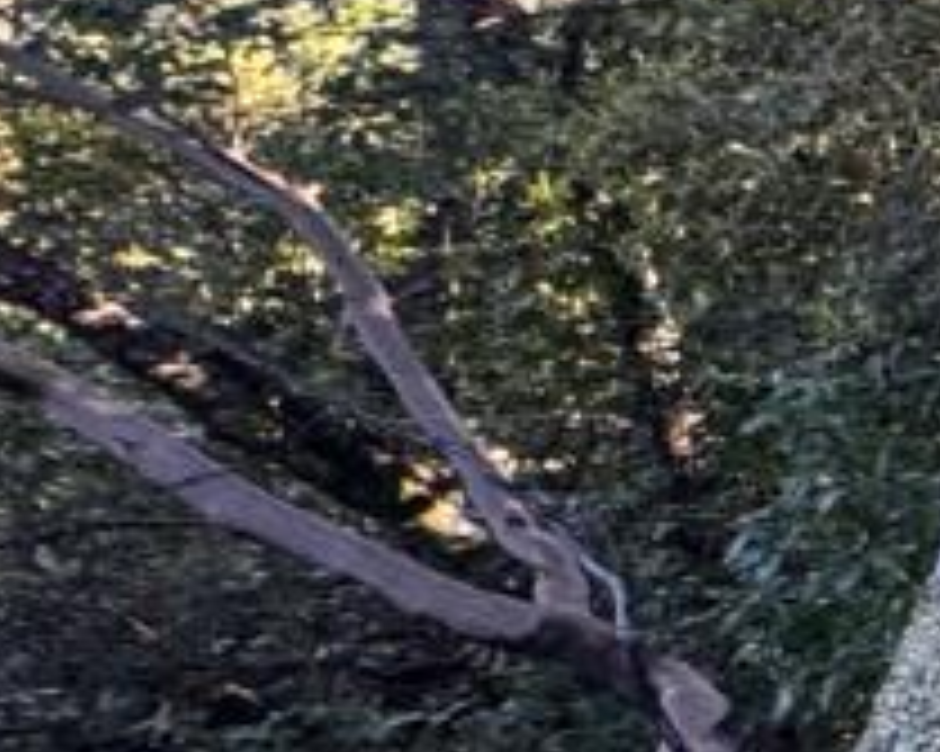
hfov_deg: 9.7
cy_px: 448
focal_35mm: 98
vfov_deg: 15.7
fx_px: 2725
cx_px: 3270
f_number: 2.2
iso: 100
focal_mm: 2.22
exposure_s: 1/99
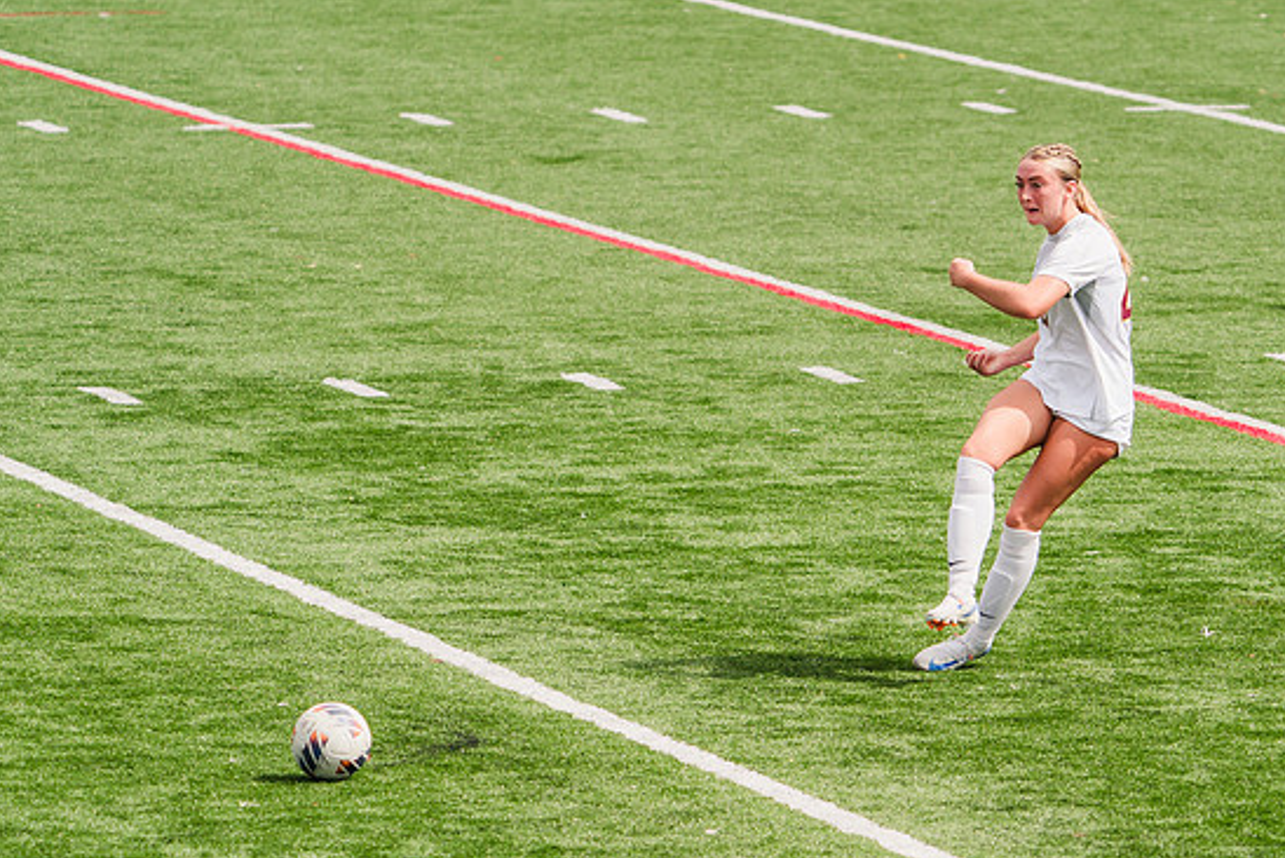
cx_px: 877
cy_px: 276
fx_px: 12642
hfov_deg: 5.8
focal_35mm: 354
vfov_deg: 3.9
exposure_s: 1/1600
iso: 320
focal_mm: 243
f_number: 5.6
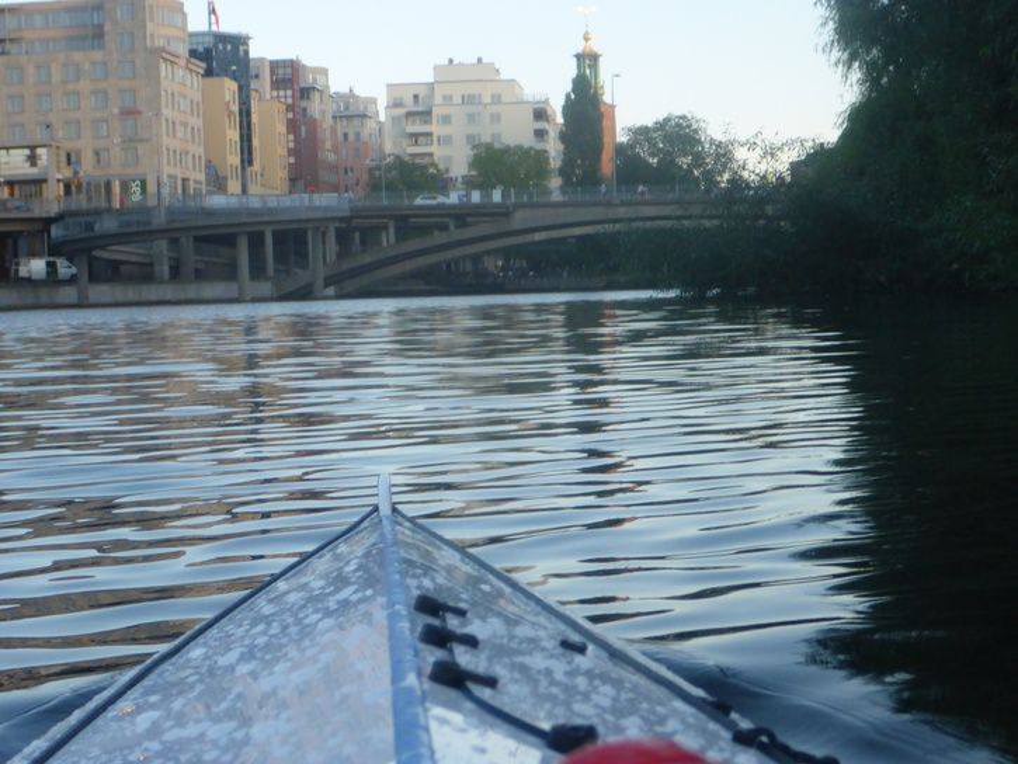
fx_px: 2206
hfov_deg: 26.0
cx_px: 509
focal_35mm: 75
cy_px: 382
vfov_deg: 19.6
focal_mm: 12.6
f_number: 5.4
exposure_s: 1/320
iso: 400
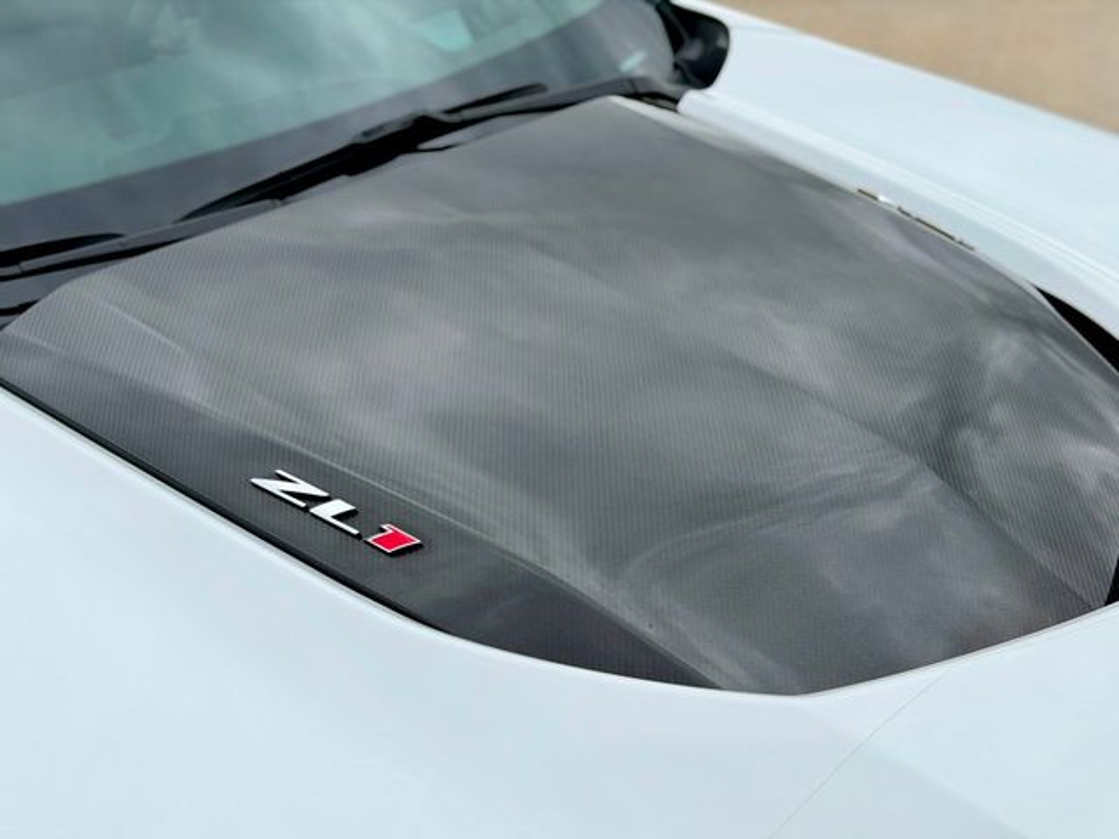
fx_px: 1552
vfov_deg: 30.3
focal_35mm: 48
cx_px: 560
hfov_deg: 39.7
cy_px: 420
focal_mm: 6.76
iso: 80
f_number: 1.78
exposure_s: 1/2415
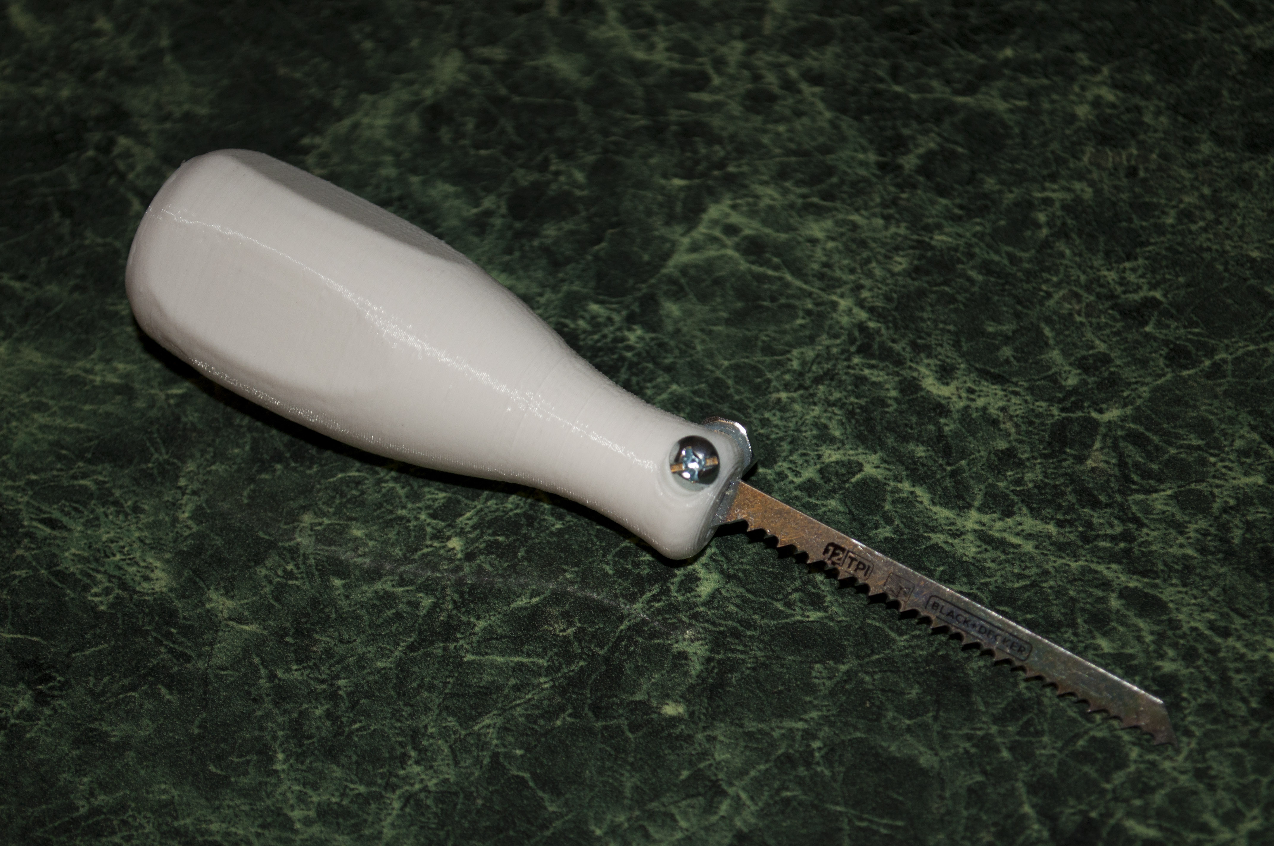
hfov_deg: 24.6
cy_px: 423
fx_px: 2916
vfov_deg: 16.5
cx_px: 637
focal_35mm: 82
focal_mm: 55
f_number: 5.6
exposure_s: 1/60
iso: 500
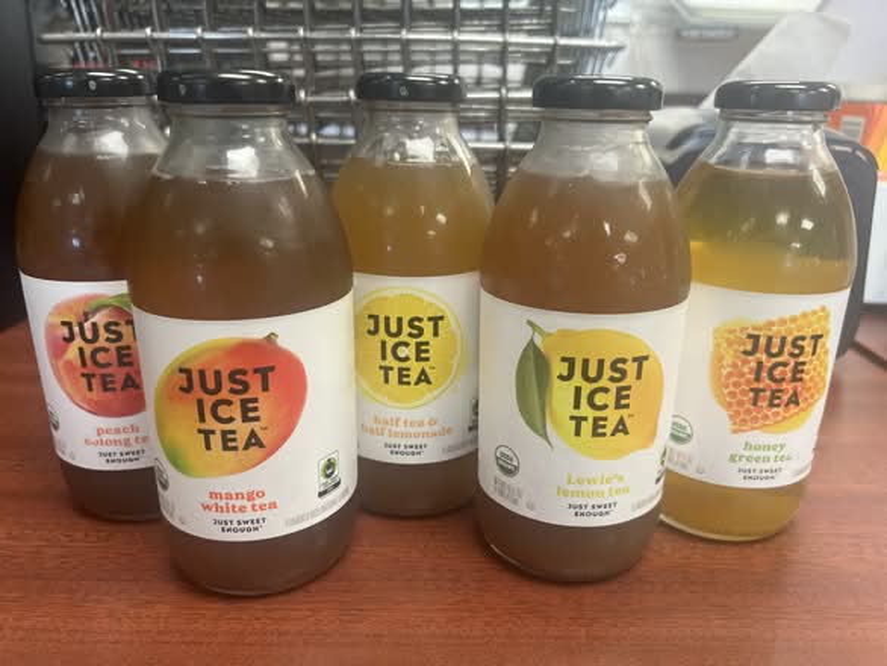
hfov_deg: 67.3
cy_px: 333
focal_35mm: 26
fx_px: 666
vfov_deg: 53.1
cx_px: 444
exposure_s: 1/60
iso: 125
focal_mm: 5.7
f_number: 1.5
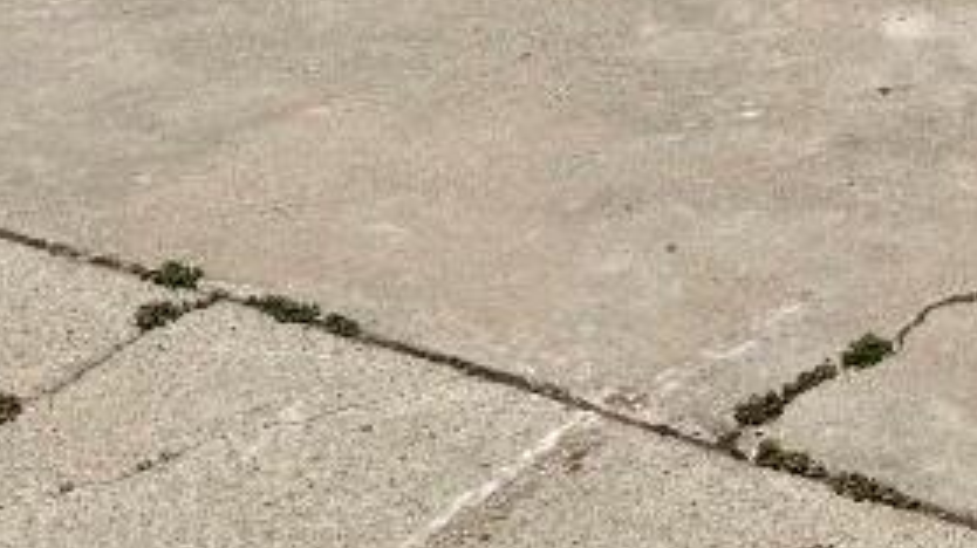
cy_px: -1087
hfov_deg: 14.2
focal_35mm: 141
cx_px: 1494
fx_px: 3651
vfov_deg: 7.5
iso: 80
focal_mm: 6.76
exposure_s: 1/9091
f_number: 1.78
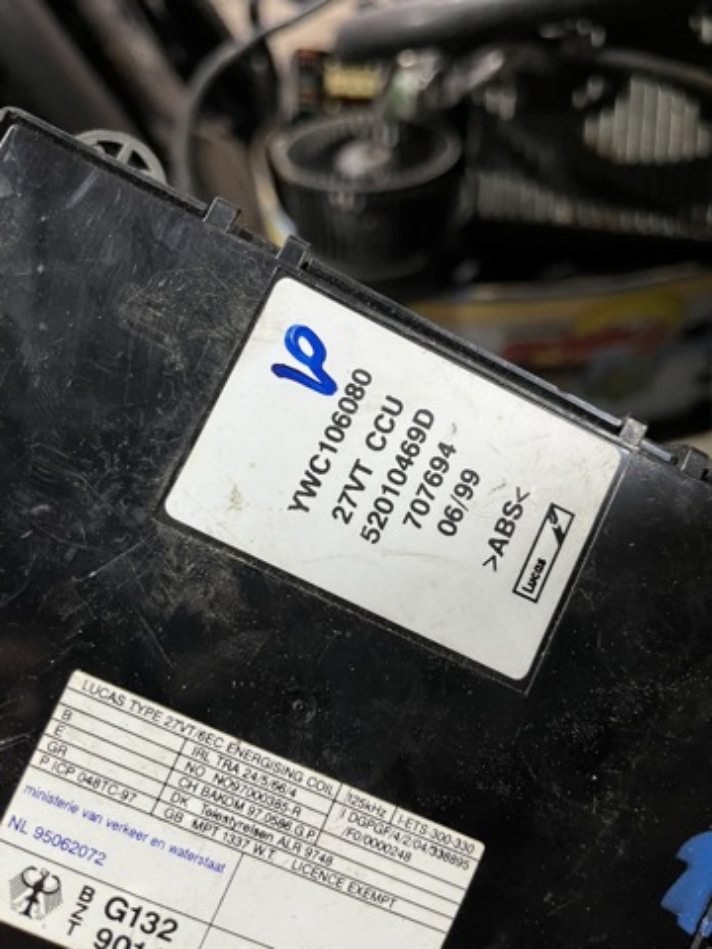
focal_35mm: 26
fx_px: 713
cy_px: 474
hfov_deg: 53.1
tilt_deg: -46.8
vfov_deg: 67.3
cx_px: 356
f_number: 1.6
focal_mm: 5.1
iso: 320
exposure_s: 1/50
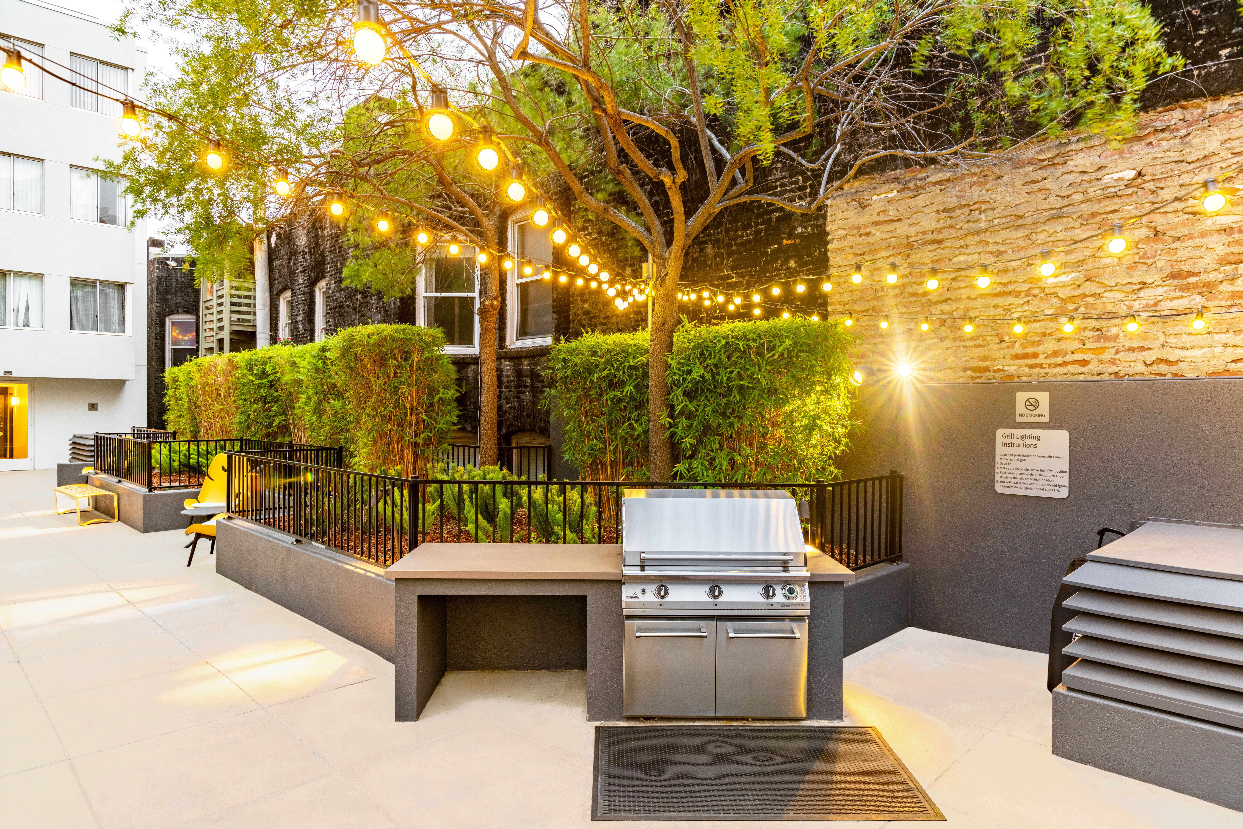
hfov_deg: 78.6
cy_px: 414
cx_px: 622
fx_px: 760
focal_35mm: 22
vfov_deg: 57.2
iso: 320
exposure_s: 1/15
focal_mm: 22
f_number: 8
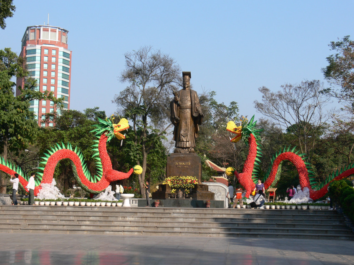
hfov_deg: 30.7
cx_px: 177
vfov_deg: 23.3
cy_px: 132
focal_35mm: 63
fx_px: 644
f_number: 5.6
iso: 80
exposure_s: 1/200
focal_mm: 13.3
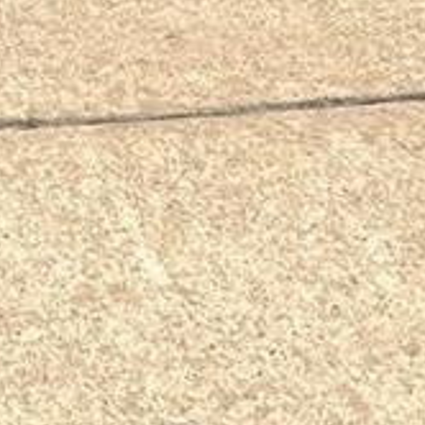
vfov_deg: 7.6
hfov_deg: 7.9
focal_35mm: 213
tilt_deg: -4.2
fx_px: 2959
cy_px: -640
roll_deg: +2.1
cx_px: -369
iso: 50
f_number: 1.5
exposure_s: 1/6211
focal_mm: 5.7
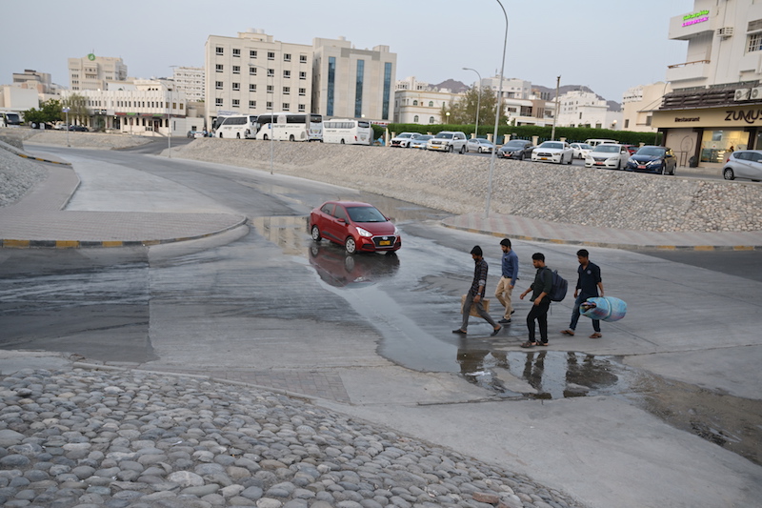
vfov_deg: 44.3
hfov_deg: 62.8
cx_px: 381
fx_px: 624
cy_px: 254
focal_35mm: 30
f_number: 5
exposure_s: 1/200
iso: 320
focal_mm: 29.5
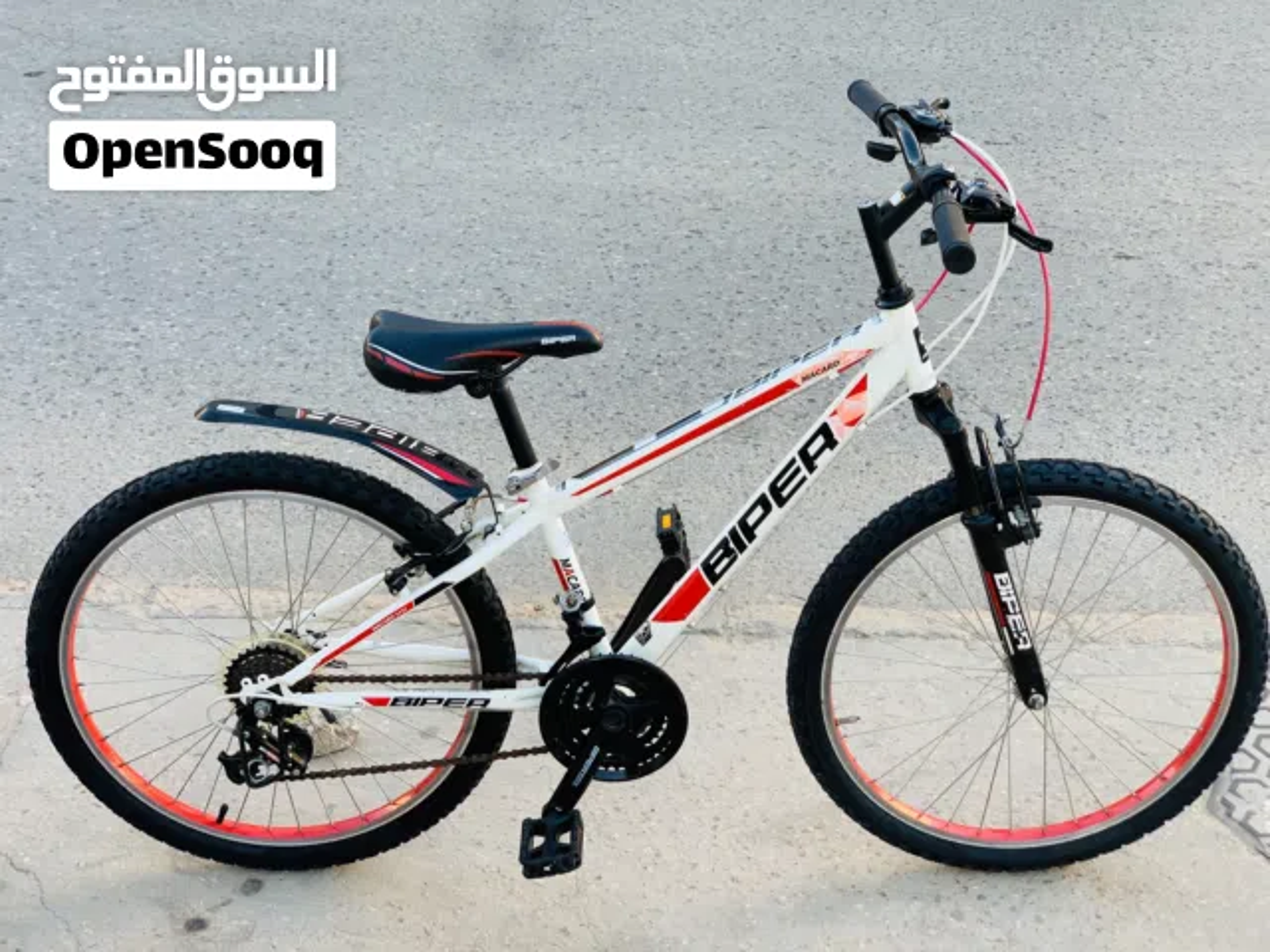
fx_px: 1908
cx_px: 635
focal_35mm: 52
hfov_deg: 36.8
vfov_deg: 28.0
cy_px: 476
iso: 32
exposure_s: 1/122
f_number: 2.4
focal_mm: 6
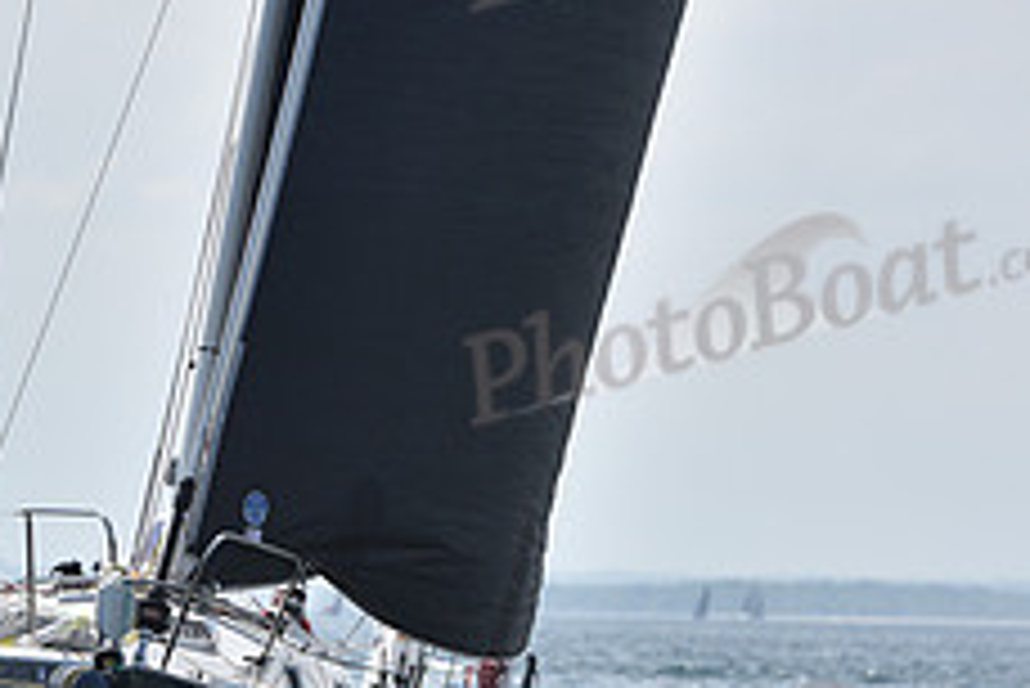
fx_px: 11594
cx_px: 234
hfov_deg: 5.1
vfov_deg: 3.4
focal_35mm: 405
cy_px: 605
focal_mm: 160
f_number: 4
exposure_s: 1/3200
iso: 200
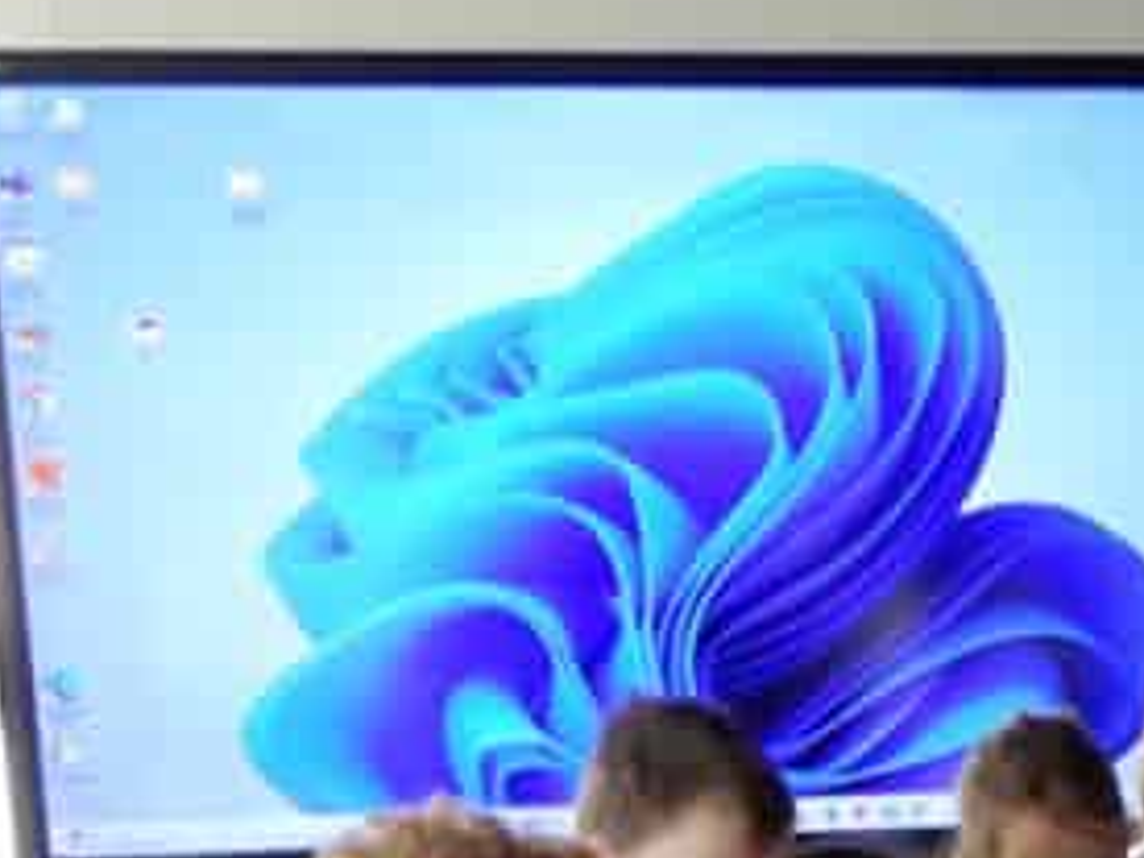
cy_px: 1360
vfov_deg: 10.3
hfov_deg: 13.3
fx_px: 4594
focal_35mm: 139
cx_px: 1757
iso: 320
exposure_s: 1/30
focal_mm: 4.3
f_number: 3.4
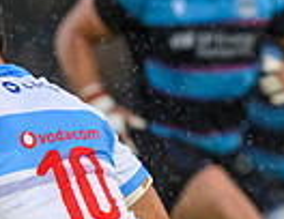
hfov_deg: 0.9
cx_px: -490
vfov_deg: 0.7
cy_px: 147
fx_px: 18945
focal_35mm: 2284
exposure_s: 1/2500
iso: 4000
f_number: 4
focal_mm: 400
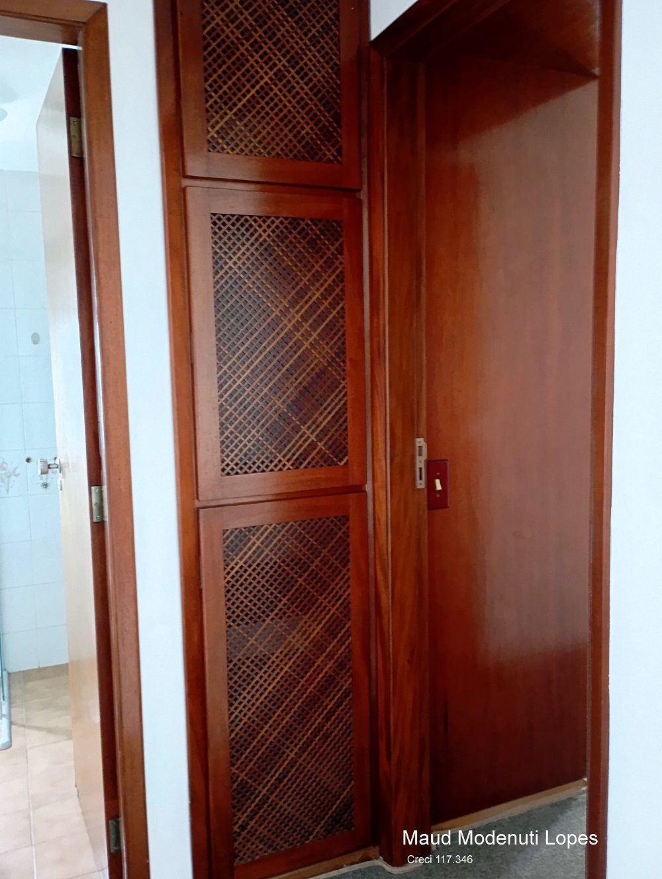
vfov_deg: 63.4
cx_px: 331
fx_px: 712
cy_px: 440
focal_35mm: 28
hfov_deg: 49.9
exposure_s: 1/15
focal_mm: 4.27
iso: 4093
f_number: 1.8
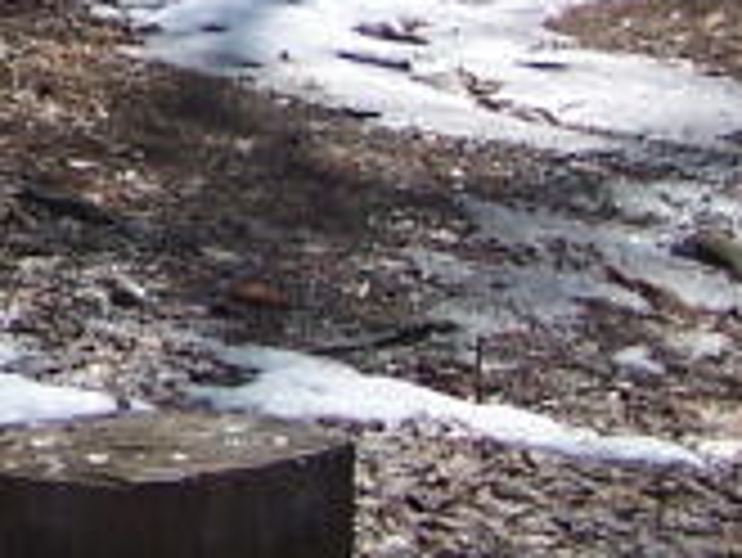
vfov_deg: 6.2
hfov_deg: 8.0
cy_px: -333
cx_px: -791
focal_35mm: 236
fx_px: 5062
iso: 80
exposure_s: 1/800
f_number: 2.8
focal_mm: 6.3
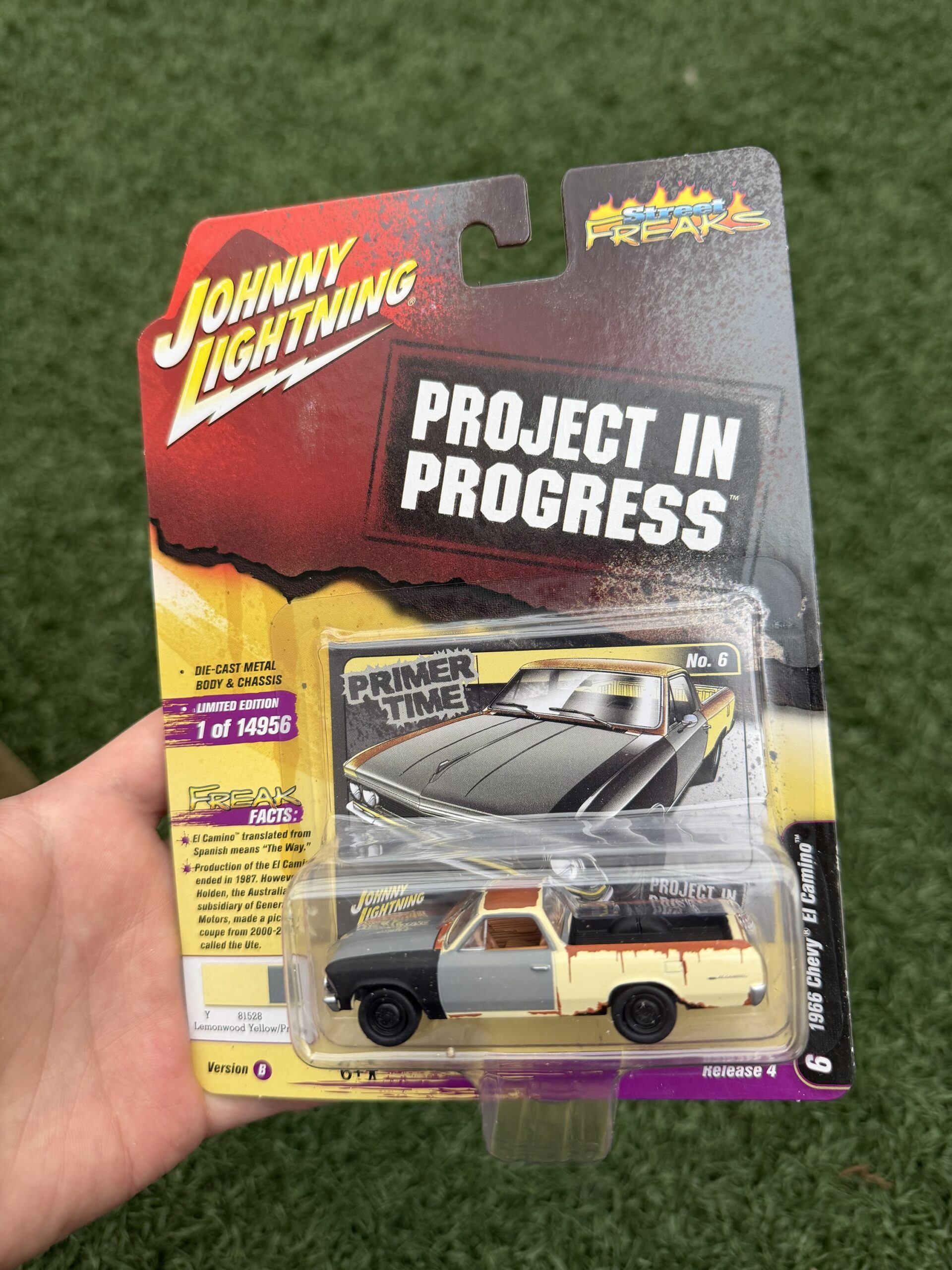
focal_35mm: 24
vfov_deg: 71.6
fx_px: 880
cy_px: 635
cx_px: 476
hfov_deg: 56.8
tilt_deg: -57.8
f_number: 1.78
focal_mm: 6.76
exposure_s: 1/121
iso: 160
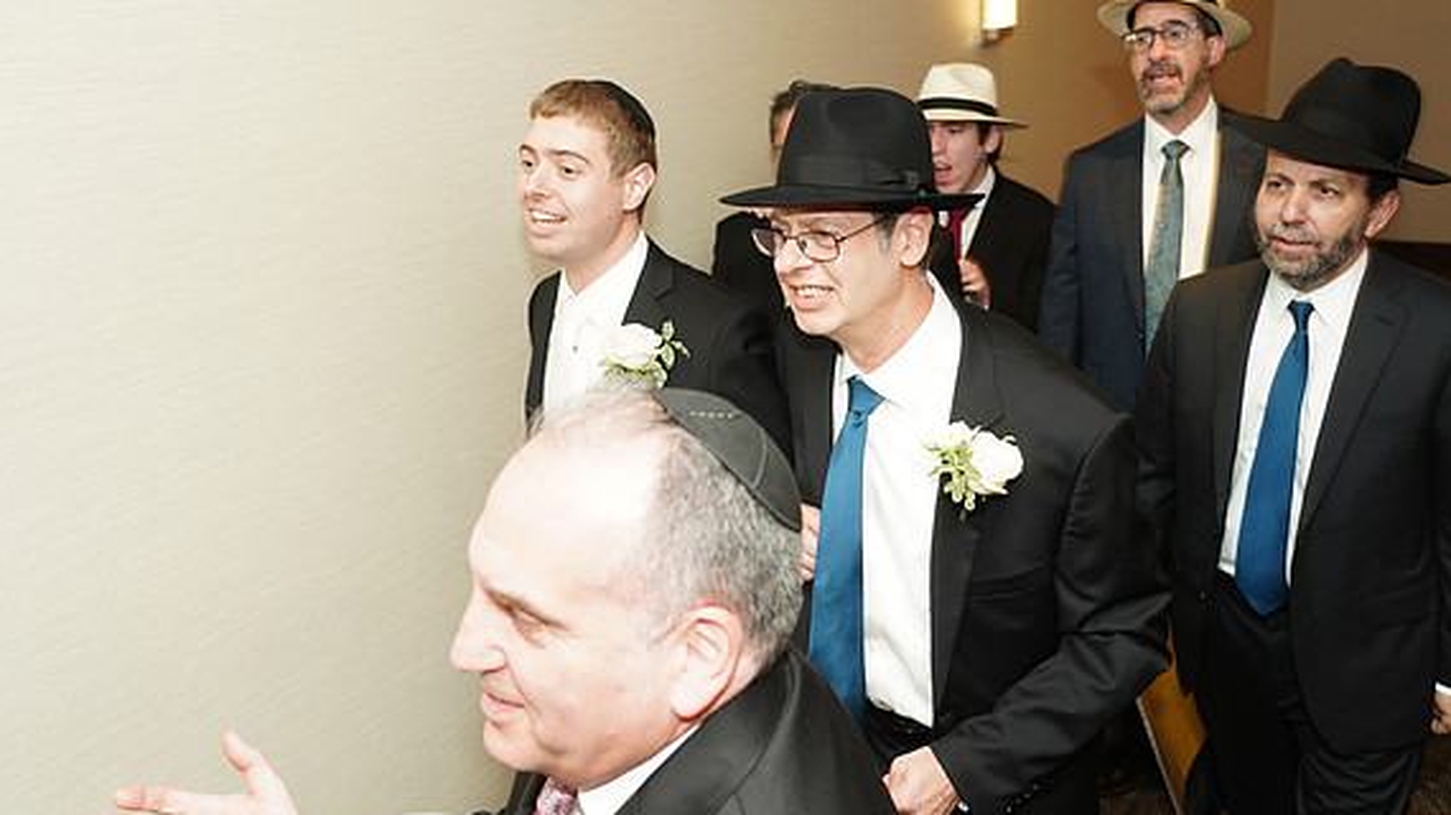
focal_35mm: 32
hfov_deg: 61.0
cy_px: 391
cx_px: 733
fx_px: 1231
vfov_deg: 36.6
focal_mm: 30
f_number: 4.5
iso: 640
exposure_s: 1/80
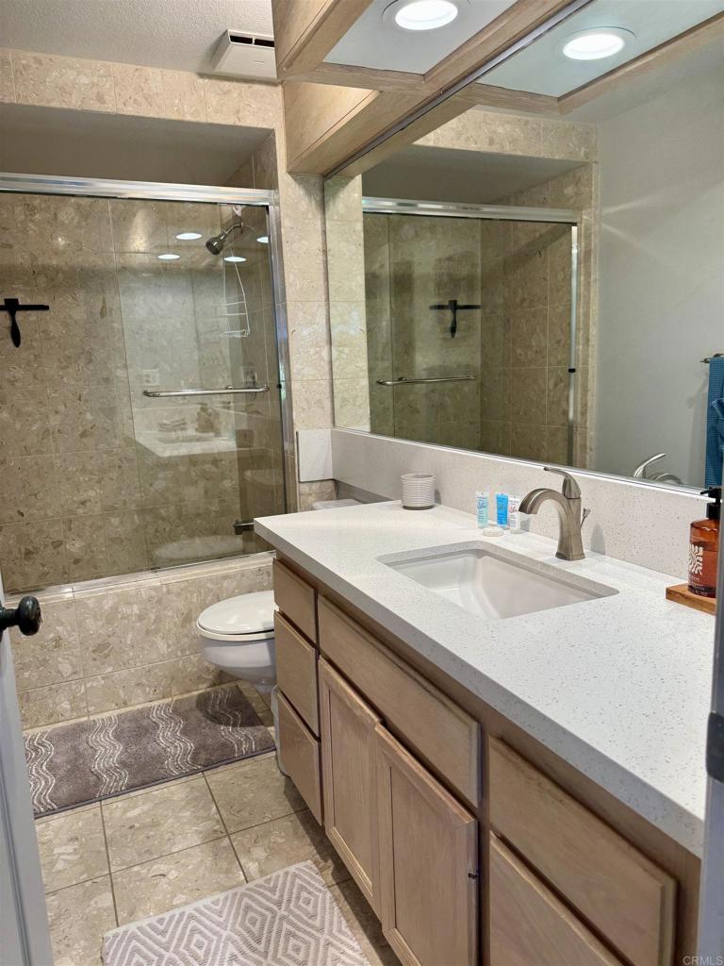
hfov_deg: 56.8
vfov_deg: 71.6
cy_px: 483
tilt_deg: -9.5
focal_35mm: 24
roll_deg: +2.4
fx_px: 669
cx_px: 362
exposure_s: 1/120
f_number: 1.78
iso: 64
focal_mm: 6.76
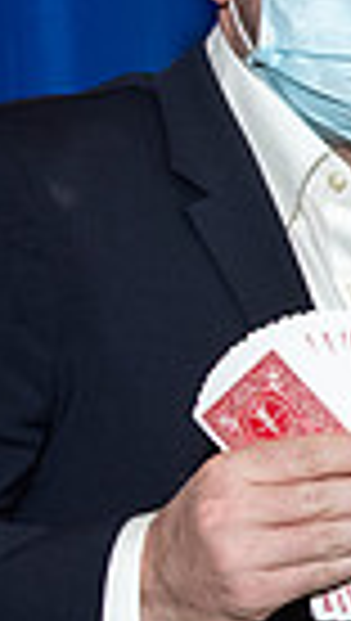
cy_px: 216
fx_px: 3808
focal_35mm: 231
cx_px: 1017
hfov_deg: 5.0
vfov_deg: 9.3
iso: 500
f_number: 8
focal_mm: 30
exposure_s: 1/250
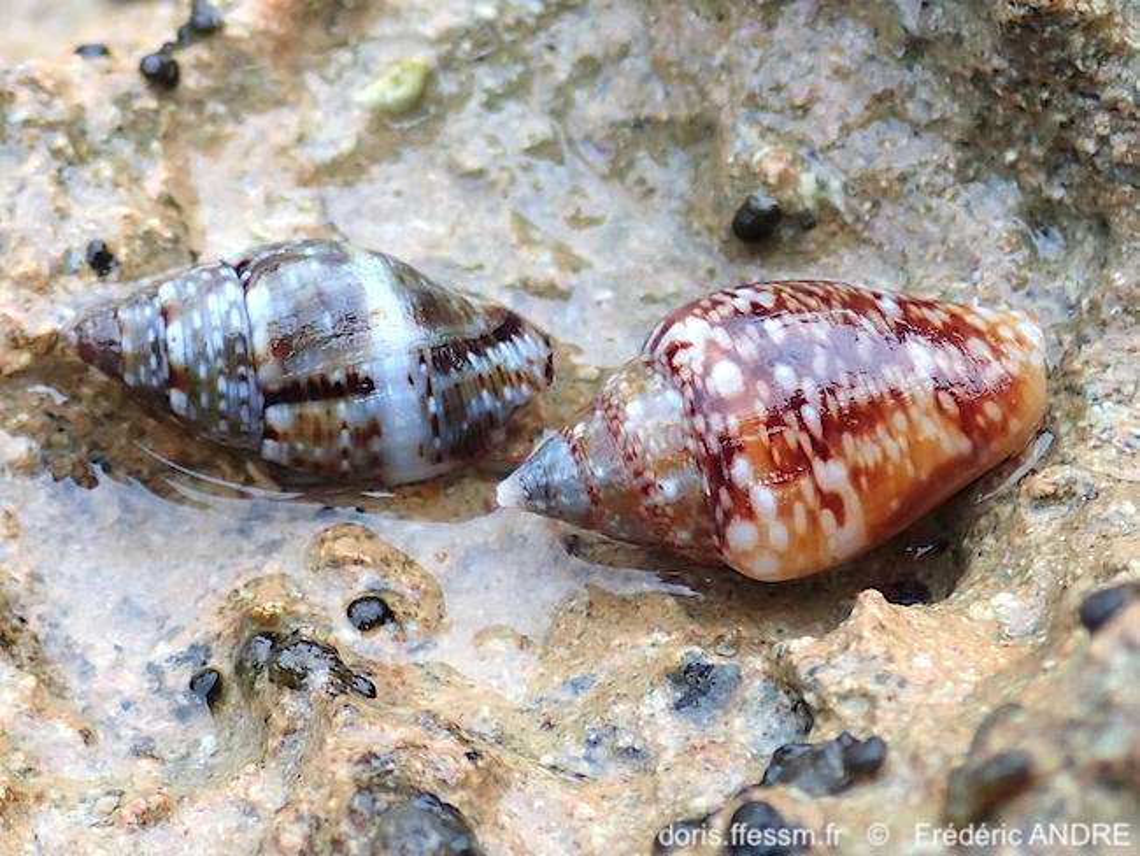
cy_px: 428
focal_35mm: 53
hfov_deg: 36.2
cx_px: 570
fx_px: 1746
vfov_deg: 27.5
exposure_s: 1/60
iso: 200
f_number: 3.4
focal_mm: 9.61
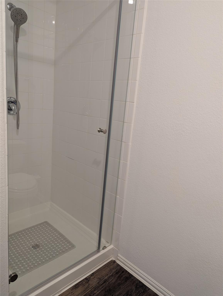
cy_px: 148
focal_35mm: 24
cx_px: 112
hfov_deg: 56.9
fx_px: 206
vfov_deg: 71.5
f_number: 1.85
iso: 94
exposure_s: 1/24
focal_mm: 6.81
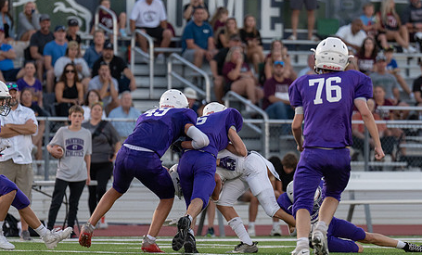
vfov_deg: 2.8
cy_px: 145
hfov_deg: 4.7
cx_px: 244
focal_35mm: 450
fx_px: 5128
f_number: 2.8
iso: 640
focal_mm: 200
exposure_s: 1/1000
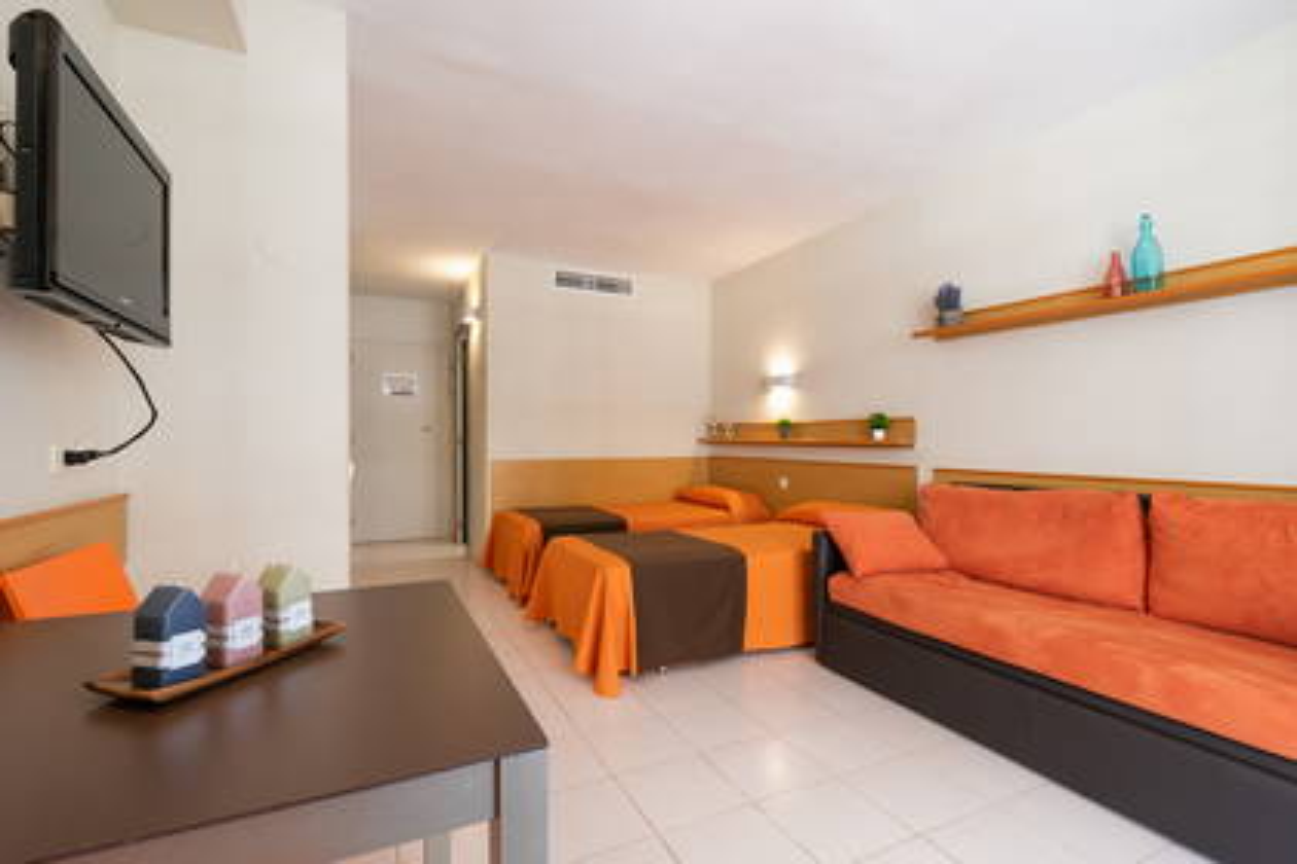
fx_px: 612
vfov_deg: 70.4
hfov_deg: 93.3
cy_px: 432
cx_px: 648
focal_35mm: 17
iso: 100
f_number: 8
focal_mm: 17
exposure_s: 1/2.5
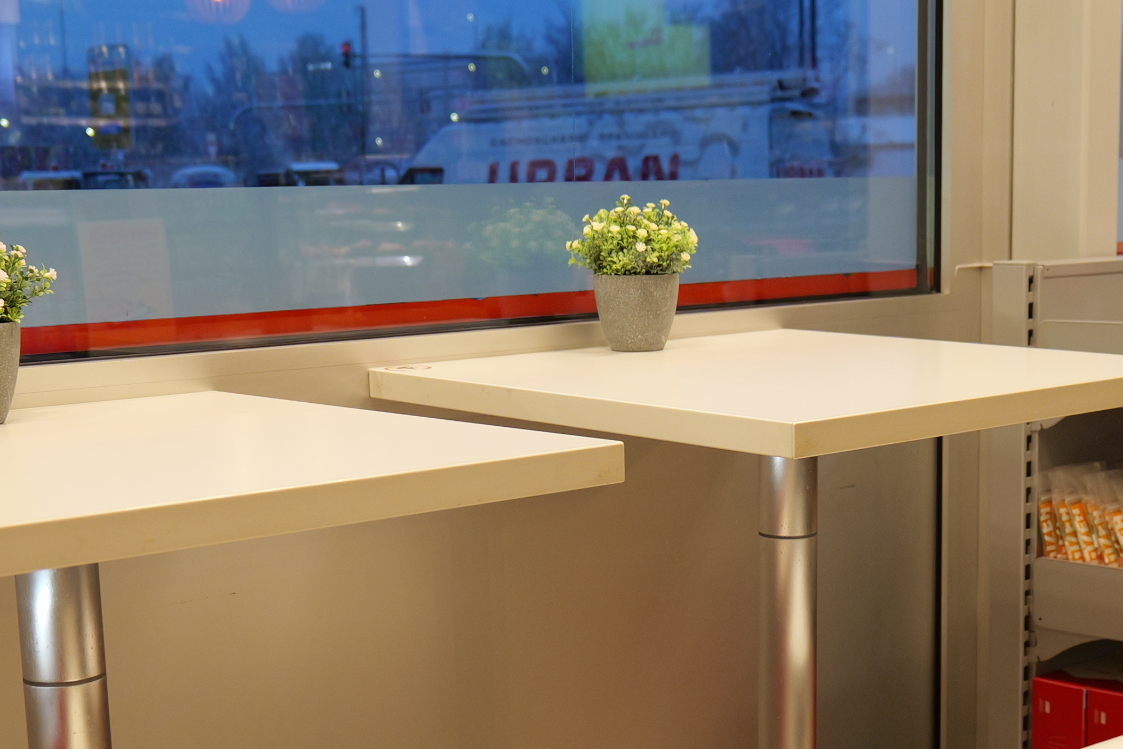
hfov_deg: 34.9
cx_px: 684
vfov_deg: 23.7
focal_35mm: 57
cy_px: 514
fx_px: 1778
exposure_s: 1/60
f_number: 3.5
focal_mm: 20
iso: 800
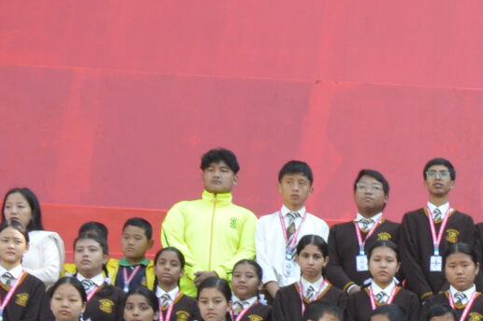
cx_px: 868
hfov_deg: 13.1
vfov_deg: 9.2
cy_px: 608
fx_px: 1896
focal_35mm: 141
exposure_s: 1/125
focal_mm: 19
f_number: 5.6
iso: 320
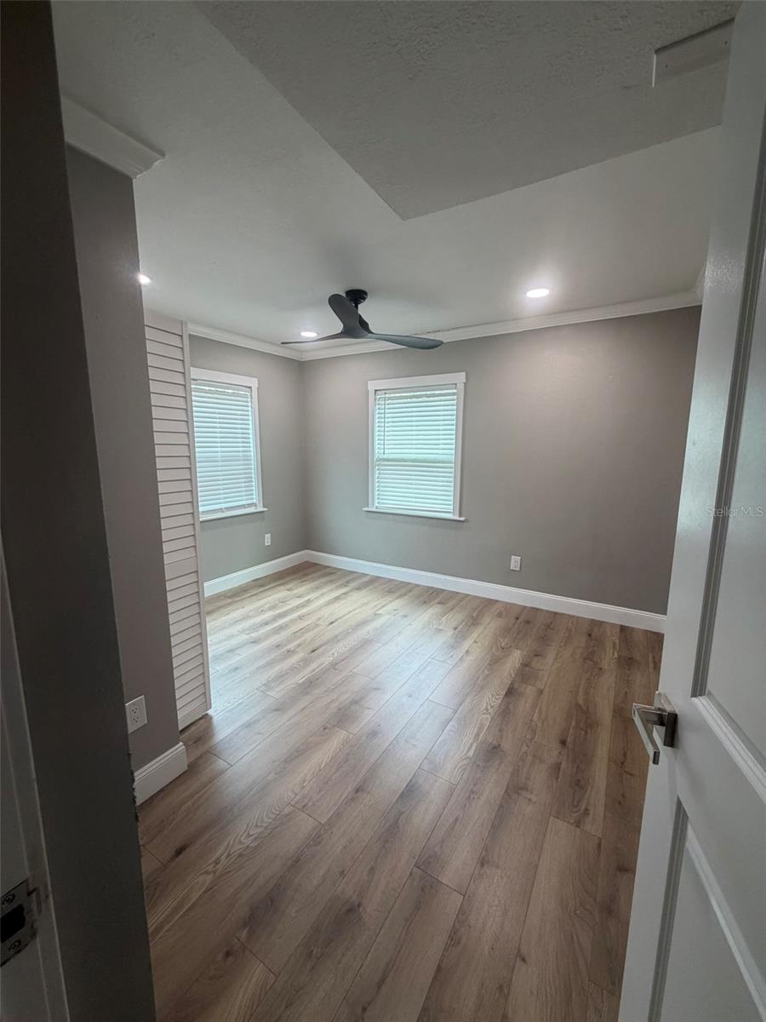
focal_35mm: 14
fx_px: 413
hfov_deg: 85.7
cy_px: 511
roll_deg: +0.0
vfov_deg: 102.1
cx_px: 383
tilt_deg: -8.8
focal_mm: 2.22
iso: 200
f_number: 2.2
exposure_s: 1/120
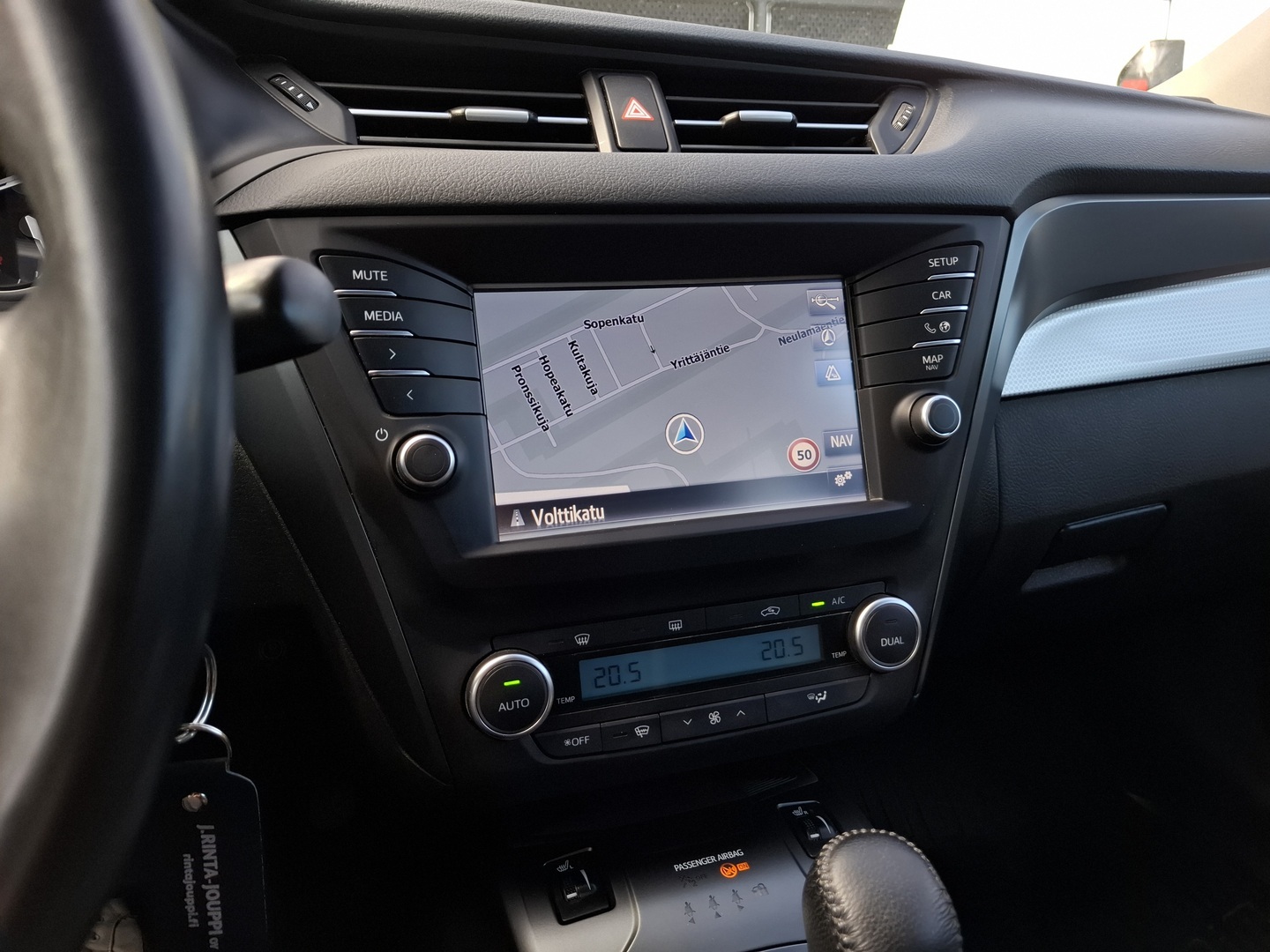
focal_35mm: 23
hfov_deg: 73.9
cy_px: 476
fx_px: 844
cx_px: 635
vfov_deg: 58.9
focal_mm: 5.54
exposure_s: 1/154
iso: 50
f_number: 1.8
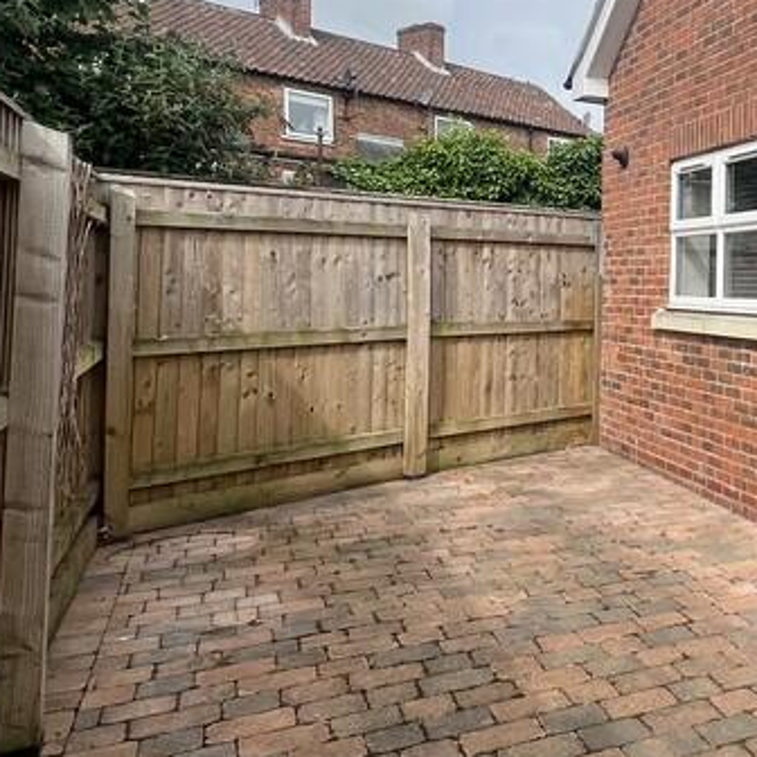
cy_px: 273
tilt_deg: +1.0
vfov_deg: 46.7
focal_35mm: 35
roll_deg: -1.4
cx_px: 836
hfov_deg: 38.8
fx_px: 866
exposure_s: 1/752
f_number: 1.8
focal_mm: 1.57
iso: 32
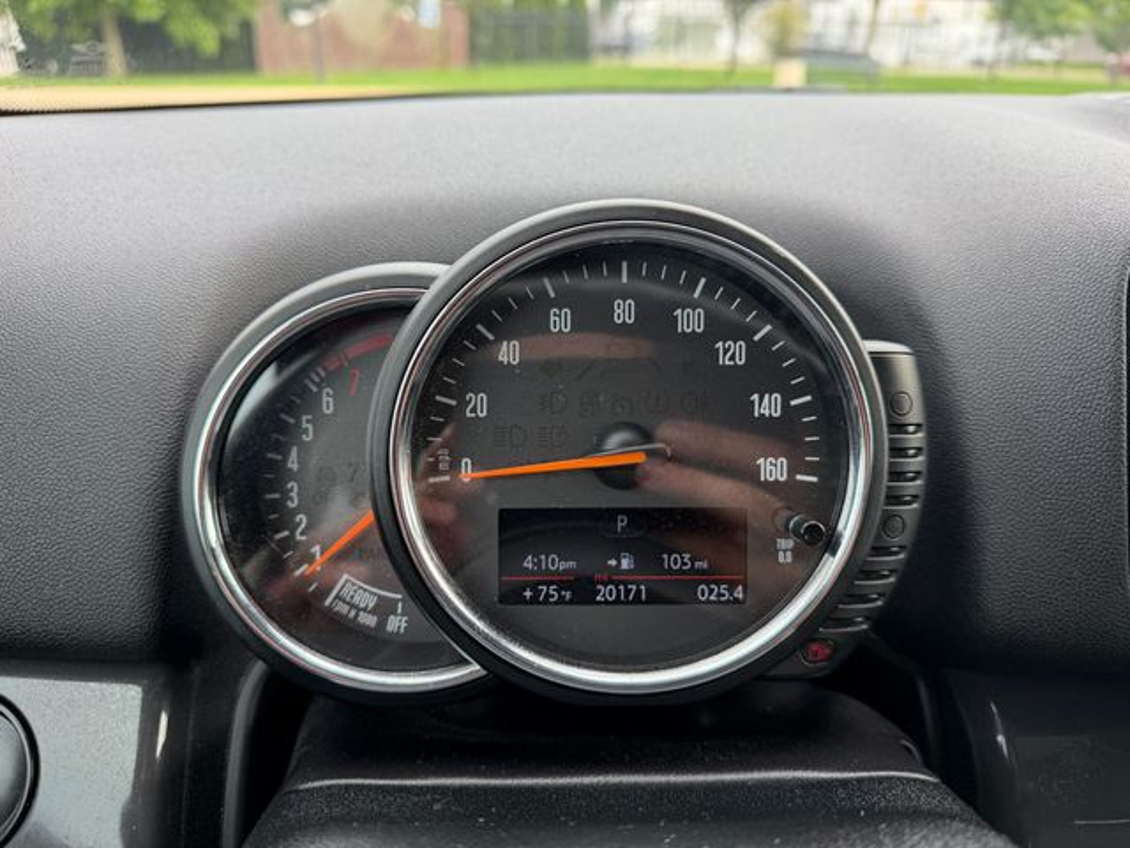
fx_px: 783
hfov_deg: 71.6
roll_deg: -0.3
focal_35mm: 24
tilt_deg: -24.2
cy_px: 424
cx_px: 565
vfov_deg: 56.8
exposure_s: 1/122
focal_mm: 6.76
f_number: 1.78
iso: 64
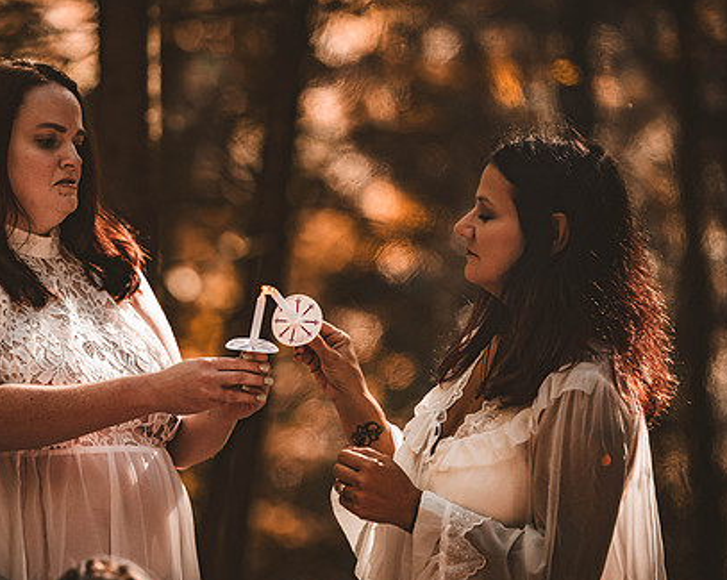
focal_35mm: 221
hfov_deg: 8.7
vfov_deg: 7.0
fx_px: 4752
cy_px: 295
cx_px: 254
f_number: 2.8
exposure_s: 1/1000
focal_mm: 165
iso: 640
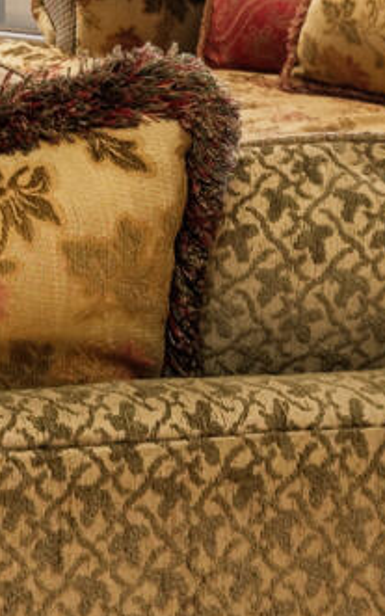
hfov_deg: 7.4
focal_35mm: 157
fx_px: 2635
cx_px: -785
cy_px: -462
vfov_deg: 12.3
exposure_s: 1/10
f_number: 7.1
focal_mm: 17
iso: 400
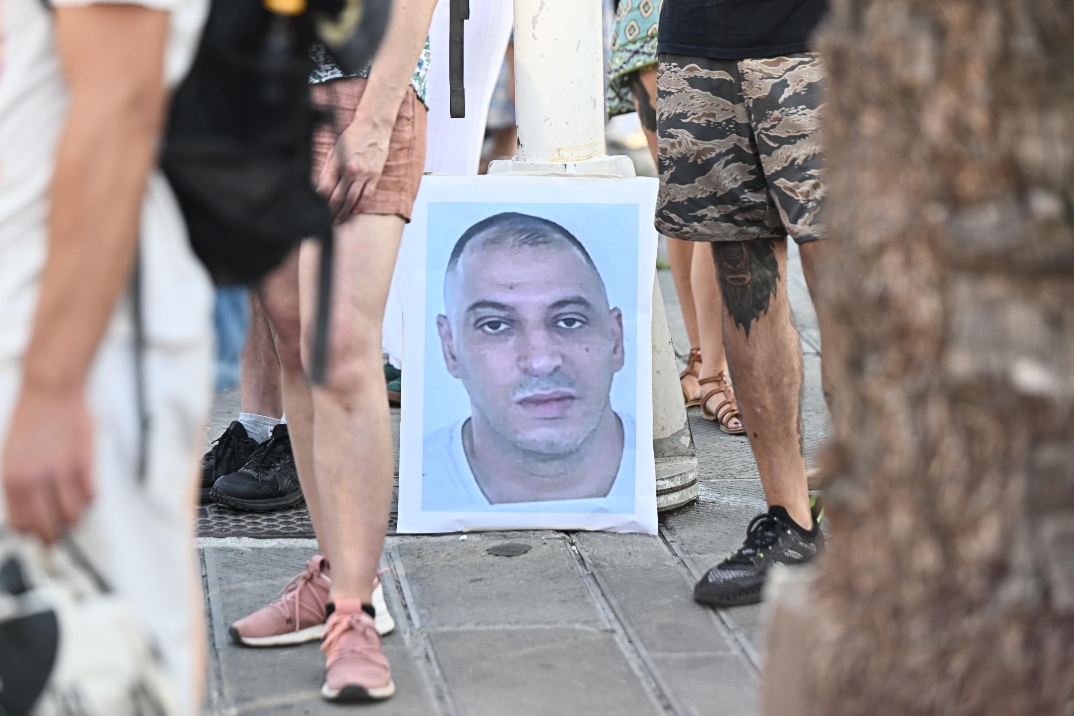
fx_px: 4027
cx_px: 537
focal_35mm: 135
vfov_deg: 10.2
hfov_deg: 15.2
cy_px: 358
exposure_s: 1/250
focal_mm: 135
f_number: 4
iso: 200
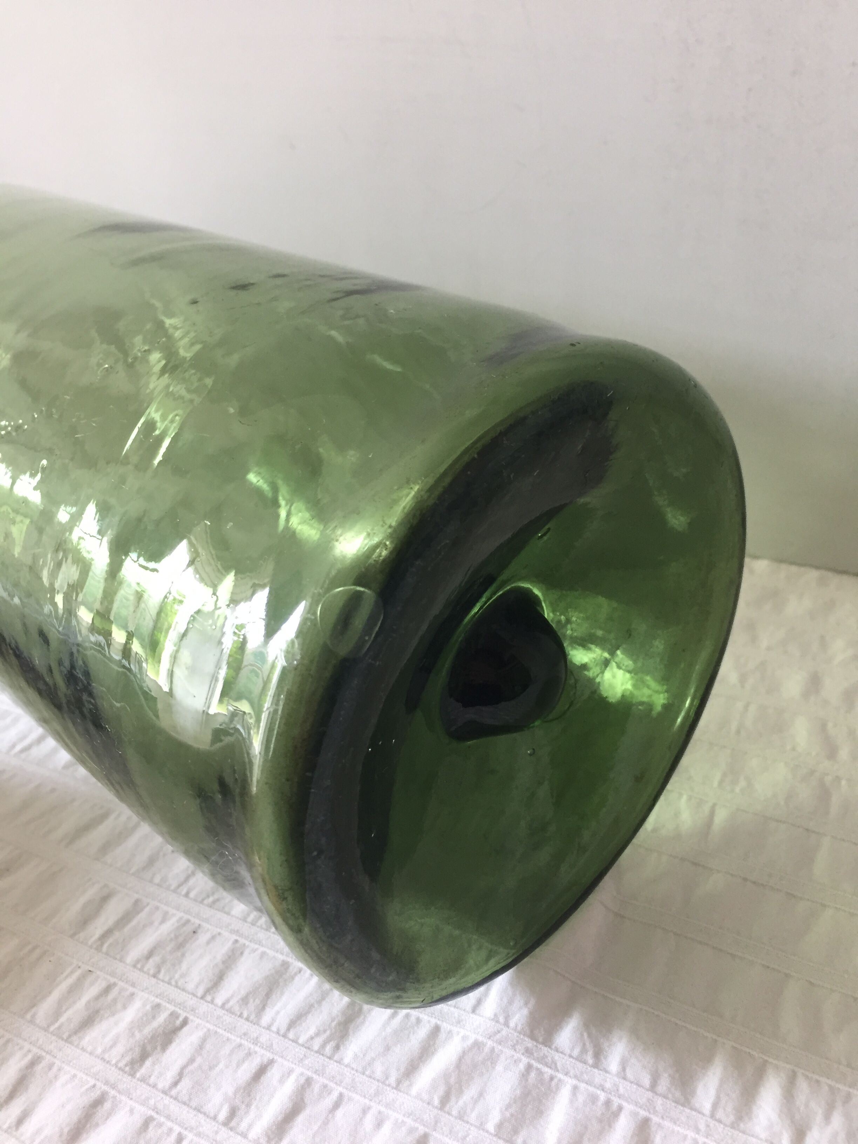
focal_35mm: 29
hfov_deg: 48.2
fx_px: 958
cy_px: 572
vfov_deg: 61.7
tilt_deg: -31.7
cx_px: 429
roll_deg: +7.7
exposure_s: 1/33
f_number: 2.2
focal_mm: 4.15
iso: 80
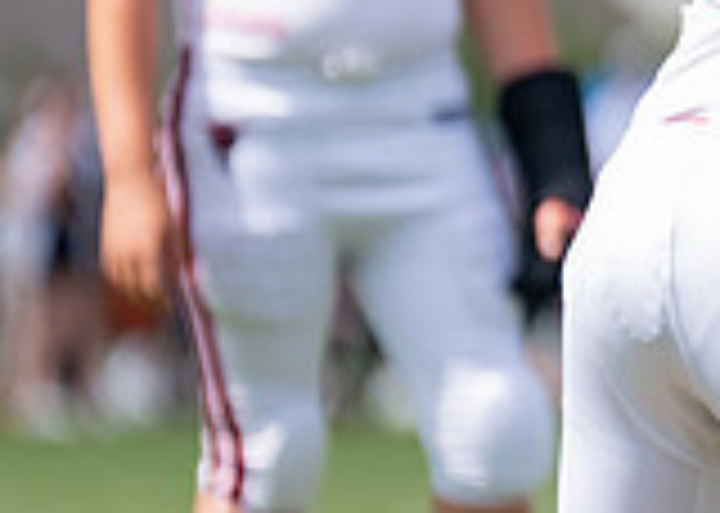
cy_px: 104
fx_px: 15630
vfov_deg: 1.9
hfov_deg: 2.6
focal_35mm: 765
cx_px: 1251
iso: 200
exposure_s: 1/2500
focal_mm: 200
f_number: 2.8
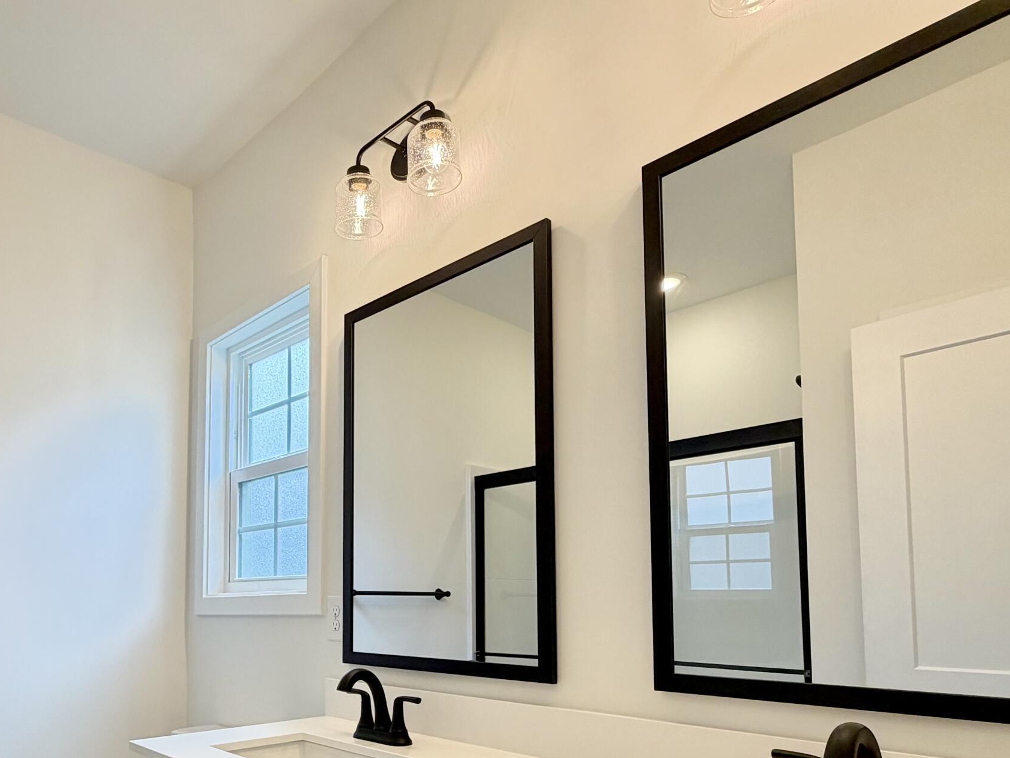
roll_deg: -0.2
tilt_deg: +3.7
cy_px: 561
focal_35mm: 25
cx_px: 337
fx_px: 729
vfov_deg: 52.7
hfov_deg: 67.5
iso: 64
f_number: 2.2
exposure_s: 1/120
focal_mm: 2.22
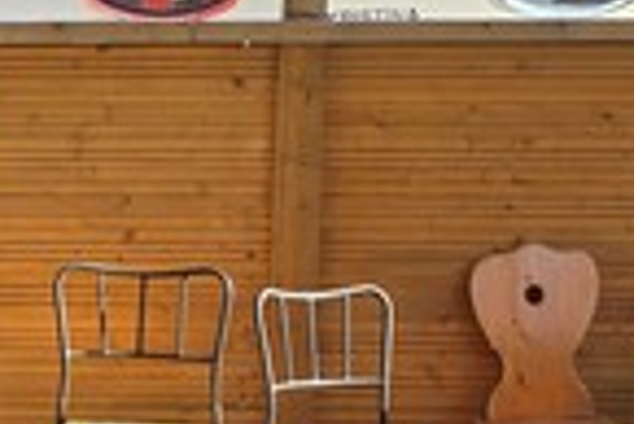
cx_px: -184
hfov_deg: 14.8
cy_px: 332
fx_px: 2327
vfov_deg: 10.4
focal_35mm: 132
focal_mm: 6.3
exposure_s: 1/359
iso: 25
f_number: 1.7
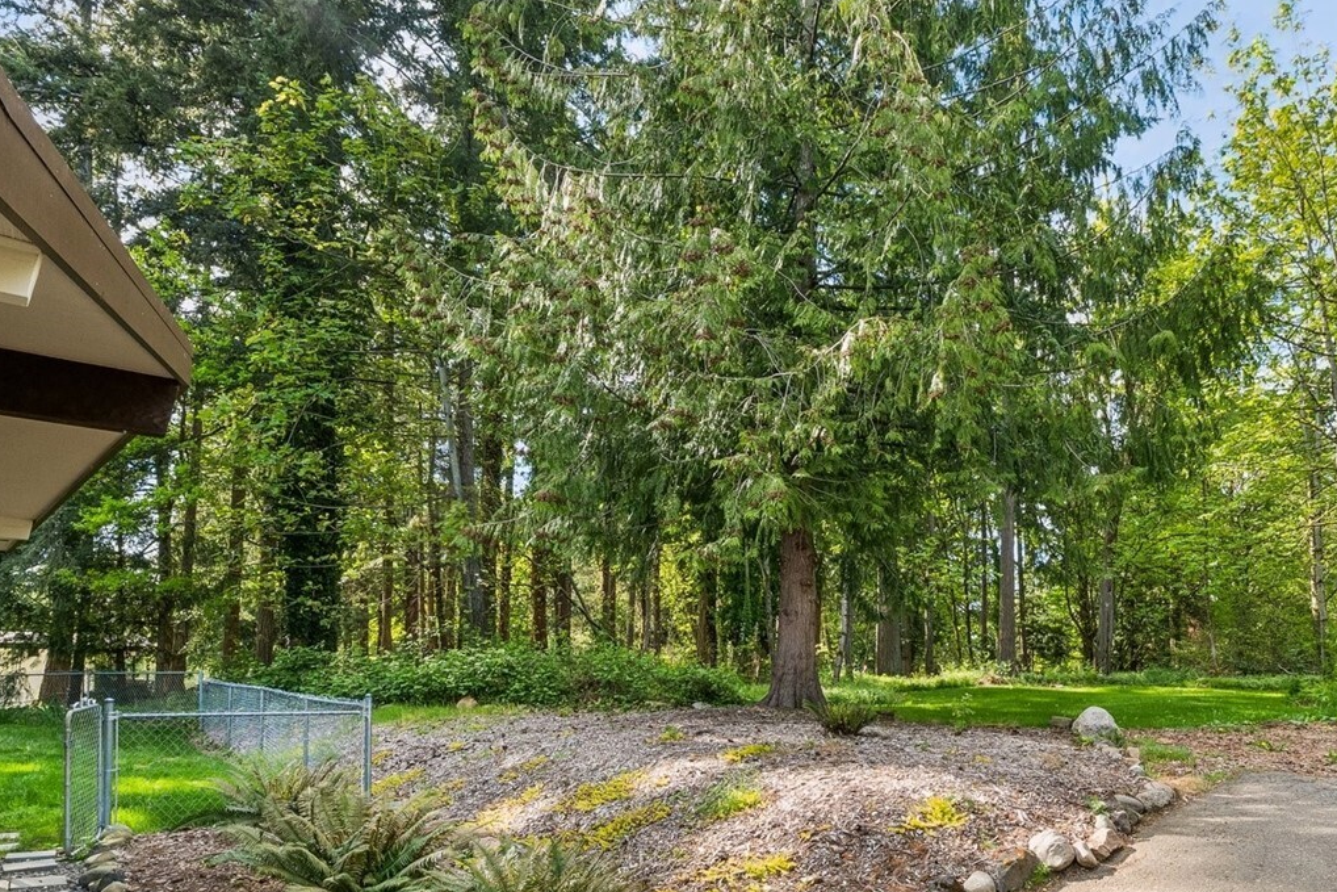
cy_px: 656
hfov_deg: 69.5
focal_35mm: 25
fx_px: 929
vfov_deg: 49.5
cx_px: 888
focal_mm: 10
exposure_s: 1/40
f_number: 9
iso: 250
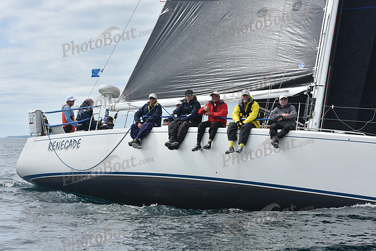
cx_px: 188
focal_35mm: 93
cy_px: 126
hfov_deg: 21.9
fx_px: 972
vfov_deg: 14.7
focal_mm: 92
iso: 250
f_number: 9
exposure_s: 1/800
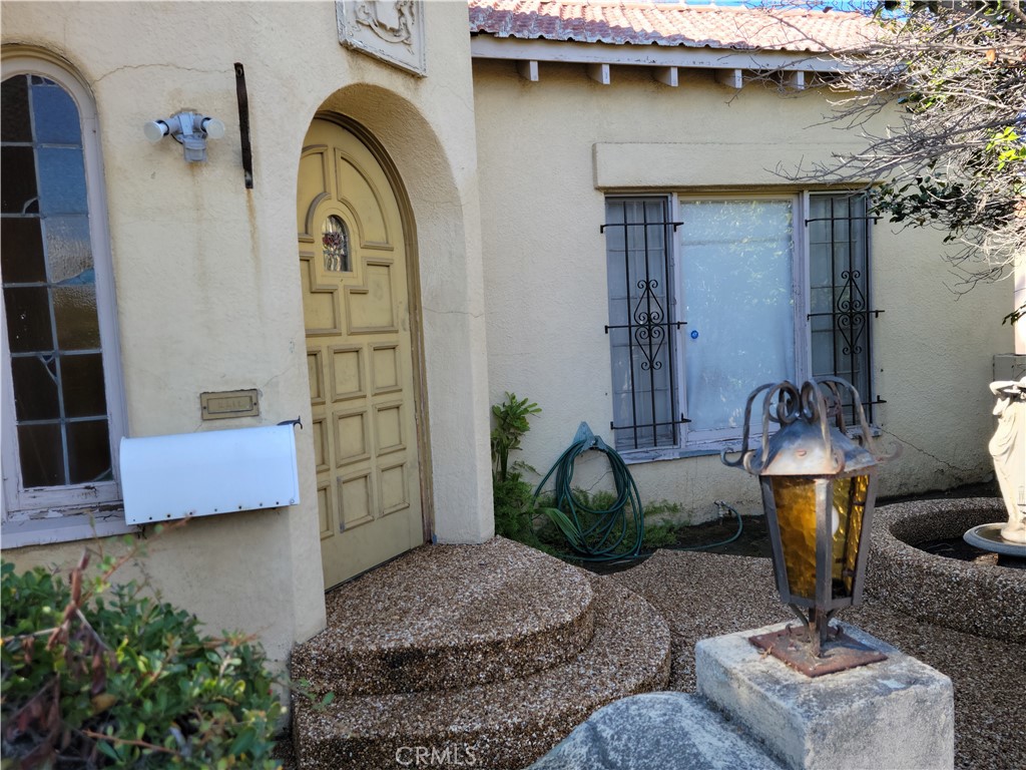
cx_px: 513
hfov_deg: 63.4
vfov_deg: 49.7
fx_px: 830
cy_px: 385
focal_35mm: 28
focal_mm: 5.9
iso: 25
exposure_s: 1/133
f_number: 2
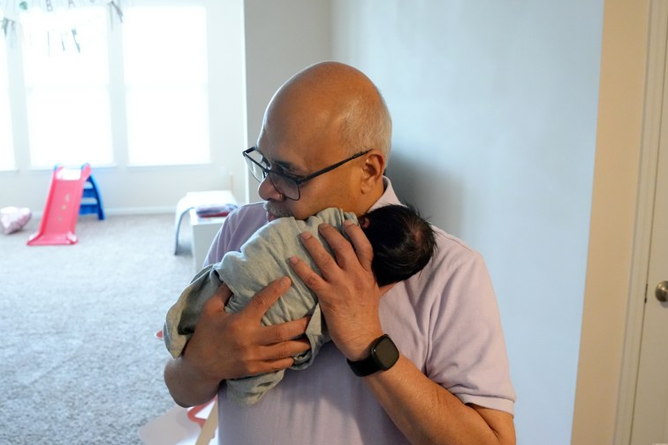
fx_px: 677
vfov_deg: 36.3
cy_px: 212
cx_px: 324
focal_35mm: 37
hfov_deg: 52.5
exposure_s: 1/160
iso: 5000
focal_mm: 23
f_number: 4
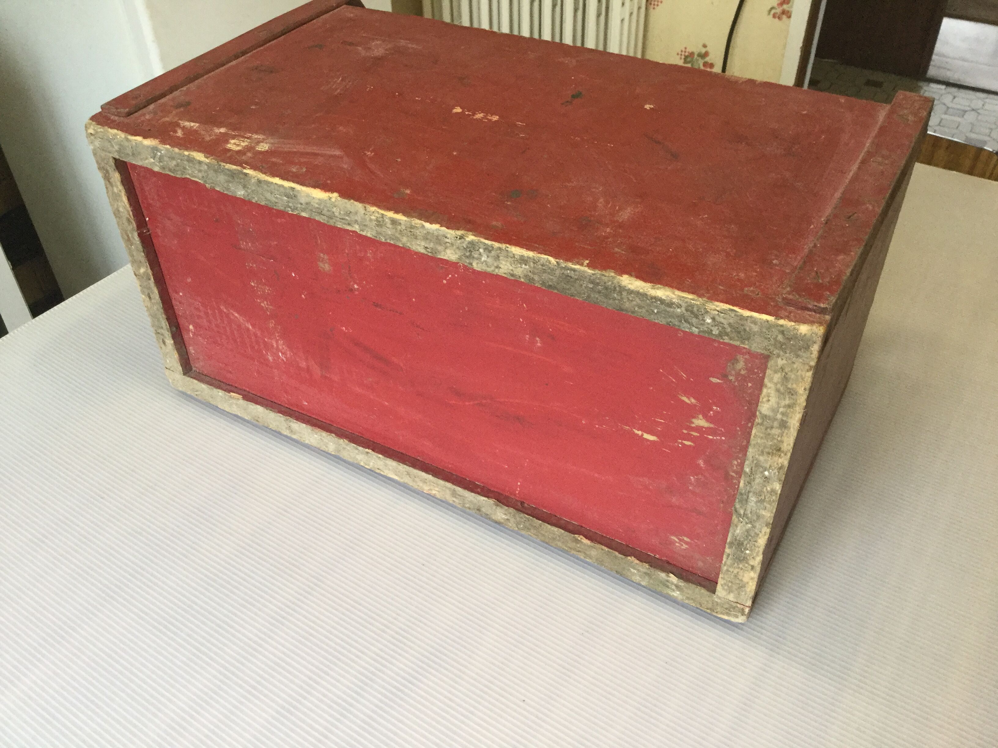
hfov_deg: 58.4
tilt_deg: -41.9
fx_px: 894
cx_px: 499
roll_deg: +0.0
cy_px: 374
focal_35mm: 31
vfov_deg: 45.4
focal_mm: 3.3
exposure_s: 1/33
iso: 125
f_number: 2.4
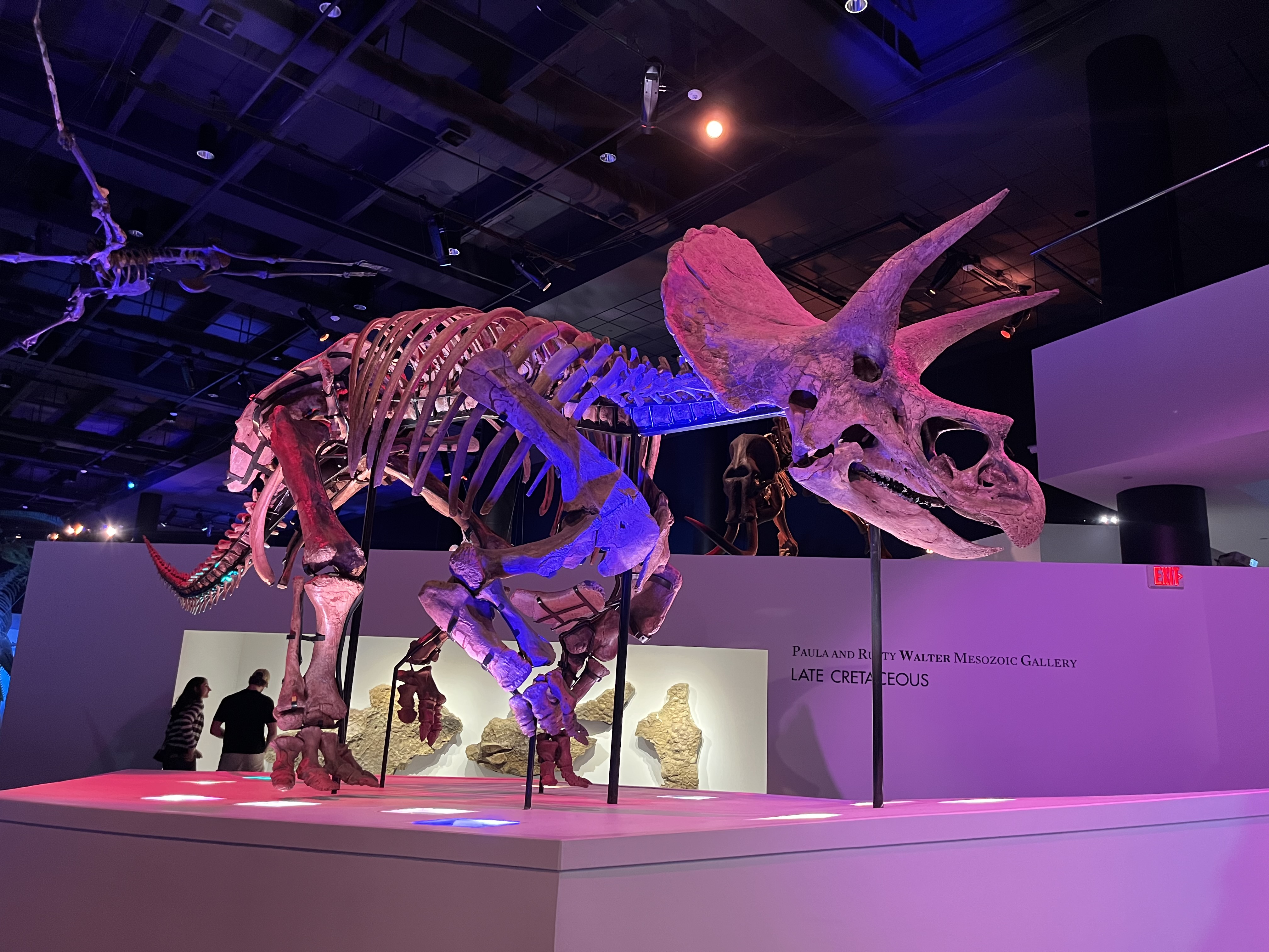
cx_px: 634
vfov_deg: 53.1
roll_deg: -3.2
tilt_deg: +14.2
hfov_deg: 67.3
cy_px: 476
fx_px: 953
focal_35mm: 26
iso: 500
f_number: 1.6
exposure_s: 1/44
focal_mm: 5.1
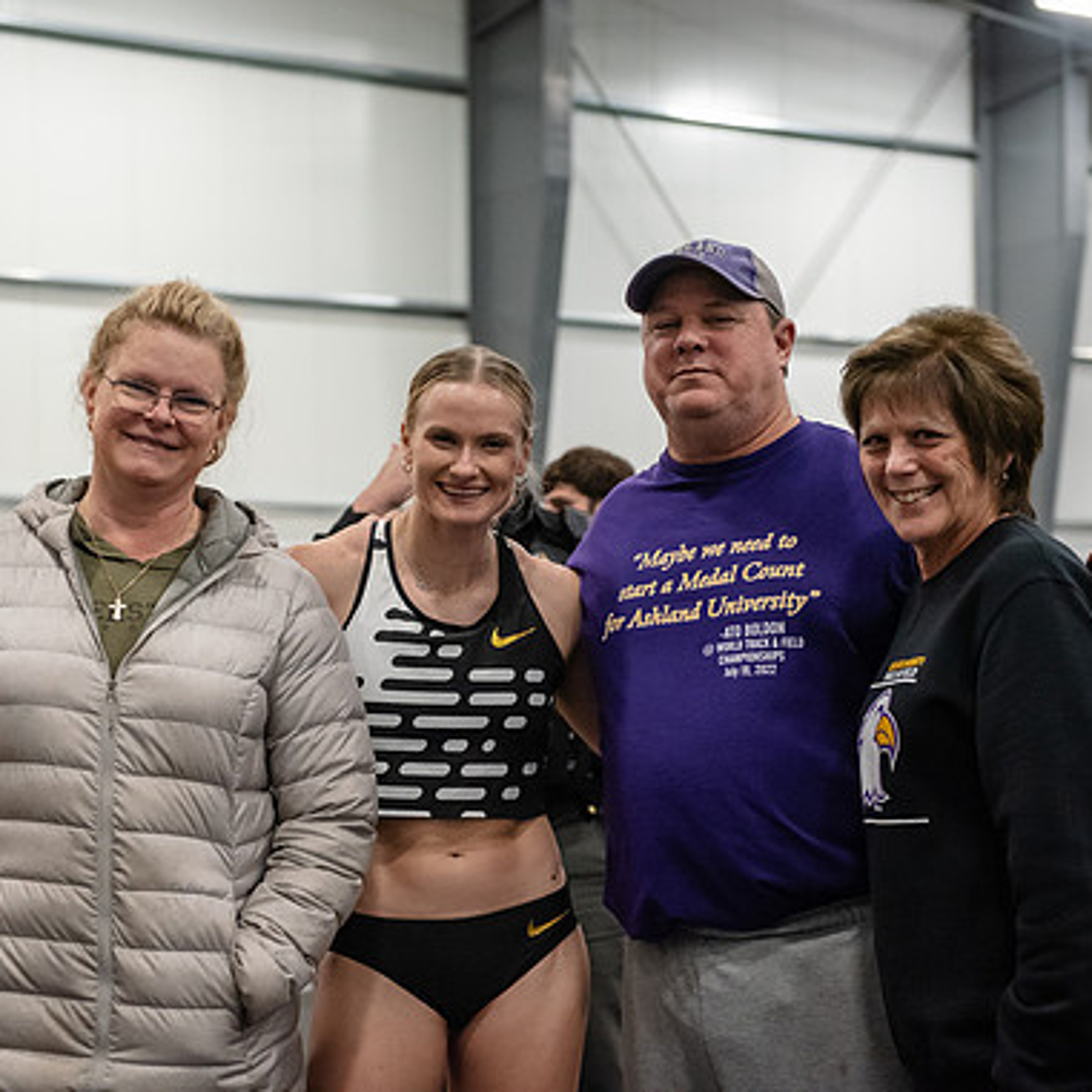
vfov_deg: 23.1
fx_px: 2677
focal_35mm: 75
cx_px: 459
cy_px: 543
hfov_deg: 23.0
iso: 5000
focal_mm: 58
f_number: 3.5
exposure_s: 1/400
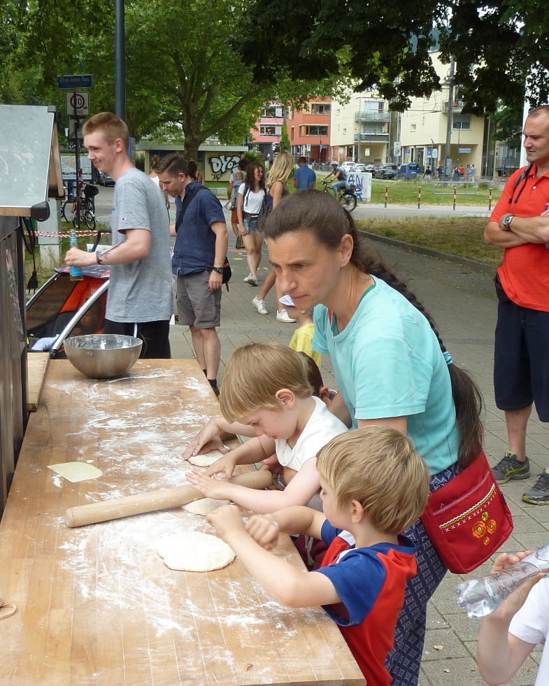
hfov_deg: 34.9
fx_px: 873
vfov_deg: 42.8
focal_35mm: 43
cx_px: 247
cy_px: 384
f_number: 4
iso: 80
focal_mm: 5
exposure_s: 1/160
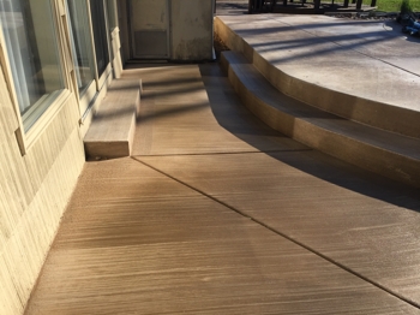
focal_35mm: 29
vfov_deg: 48.2
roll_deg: -3.4
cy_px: 158
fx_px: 352
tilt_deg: -27.0
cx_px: 210
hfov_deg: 61.7
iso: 32
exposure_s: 1/2083
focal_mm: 4.15
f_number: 2.2
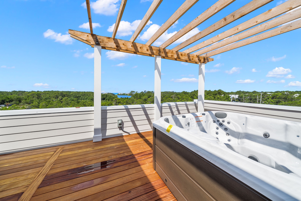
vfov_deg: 90.1
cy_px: 100
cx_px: 150
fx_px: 100
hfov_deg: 112.6
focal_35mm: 12
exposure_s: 1/320
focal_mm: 12
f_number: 7.1
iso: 80
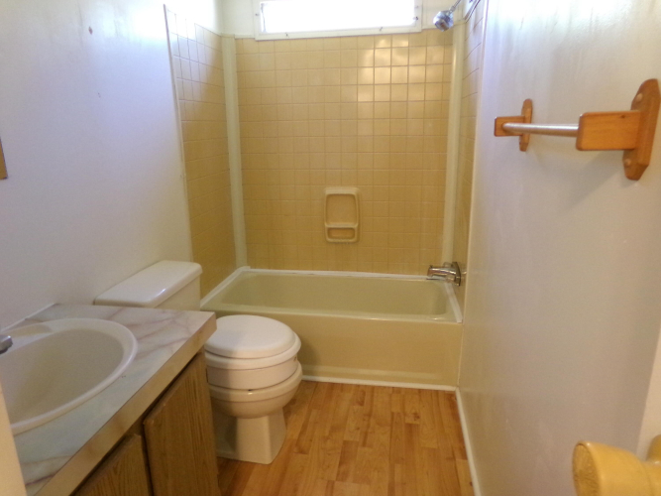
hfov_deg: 71.6
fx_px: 458
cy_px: 248
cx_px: 330
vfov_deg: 56.8
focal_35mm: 24
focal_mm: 4.3
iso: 649
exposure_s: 1/17
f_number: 3.7
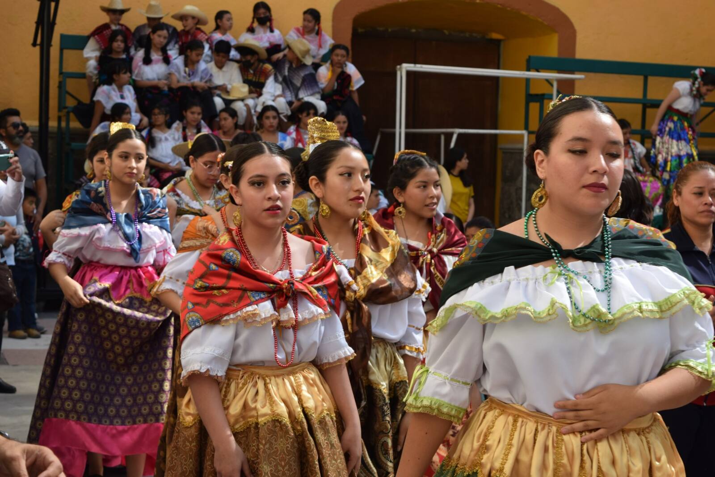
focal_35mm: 72
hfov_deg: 28.1
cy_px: 238
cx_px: 358
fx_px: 1430
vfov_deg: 18.9
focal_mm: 48
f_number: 8
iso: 200
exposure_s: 1/250
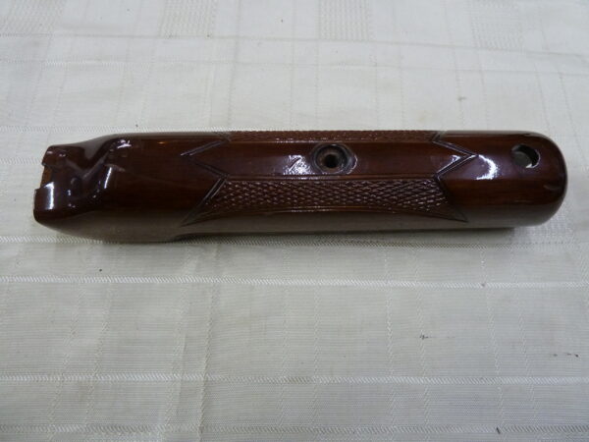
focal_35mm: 25
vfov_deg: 54.9
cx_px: 294
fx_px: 425
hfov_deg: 69.4
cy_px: 221
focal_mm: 4.1
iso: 250
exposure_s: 1/30
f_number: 3.3
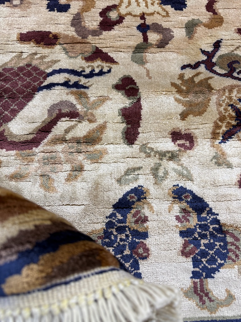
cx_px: 120
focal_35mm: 24
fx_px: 223
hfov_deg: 56.8
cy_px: 161
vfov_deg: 71.6
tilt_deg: -73.5
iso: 125
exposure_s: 1/50
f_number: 1.78
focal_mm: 6.76
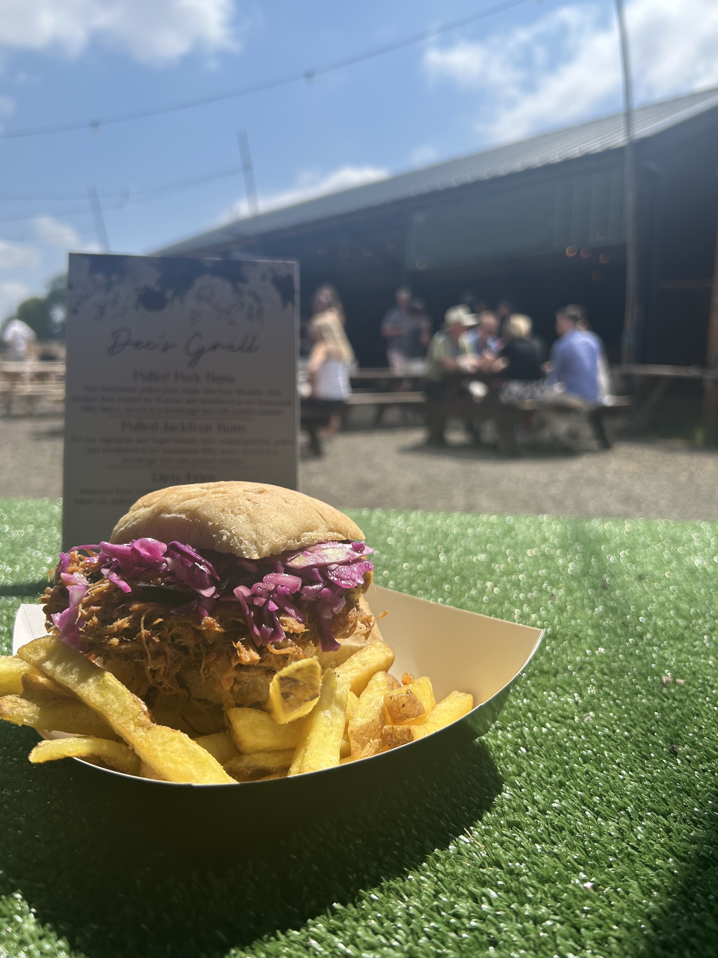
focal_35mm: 26
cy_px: 479
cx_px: 359
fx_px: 719
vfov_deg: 67.3
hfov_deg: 53.1
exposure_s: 1/4630
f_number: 1.5
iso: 50
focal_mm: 5.7
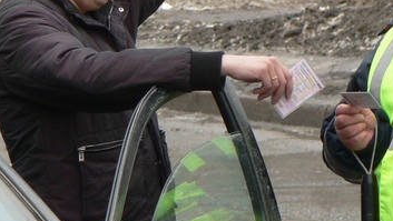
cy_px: 77
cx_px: 198
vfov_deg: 2.3
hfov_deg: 4.0
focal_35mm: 540
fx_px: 5630
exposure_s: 1/80
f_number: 3.3
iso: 80
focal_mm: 29.1
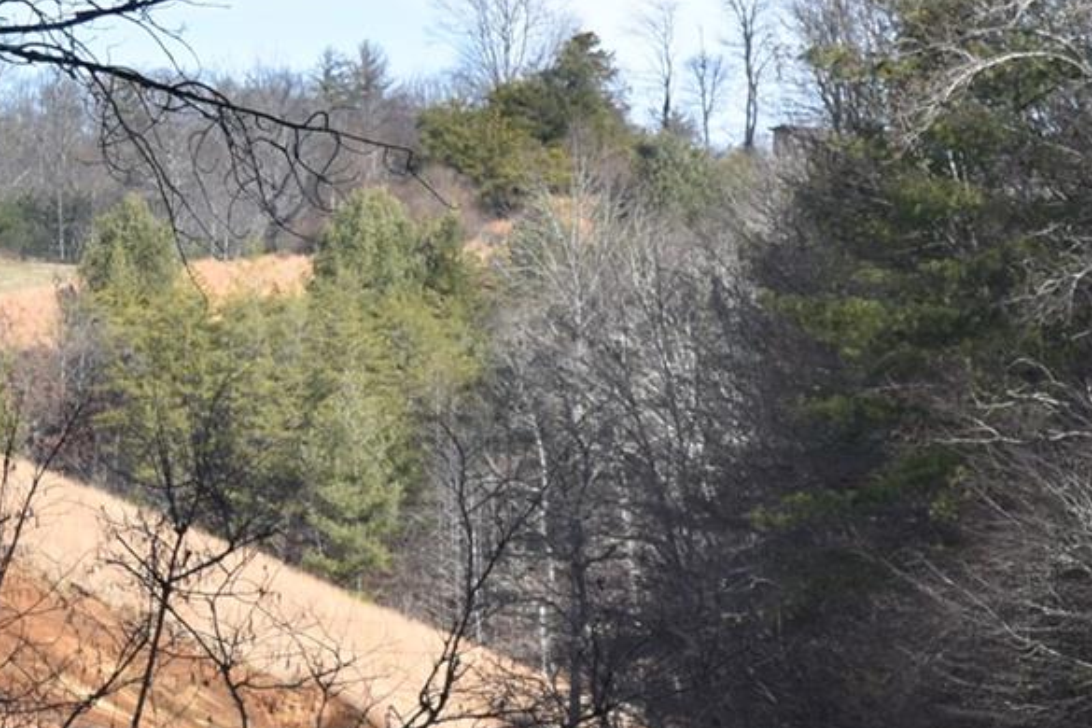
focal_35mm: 289
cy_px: 656
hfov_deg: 7.0
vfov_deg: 4.8
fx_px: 8758
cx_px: 1736
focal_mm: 55
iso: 100
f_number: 7.1
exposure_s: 1/200
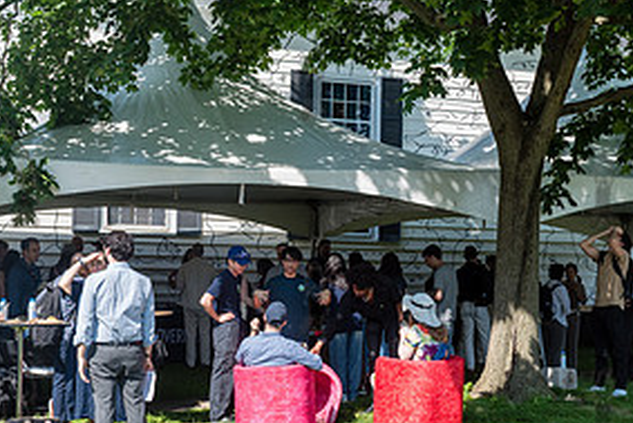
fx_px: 1055
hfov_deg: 33.4
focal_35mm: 60
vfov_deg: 22.5
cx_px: 313
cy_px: 297
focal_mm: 29
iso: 400
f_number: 8
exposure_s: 1/500
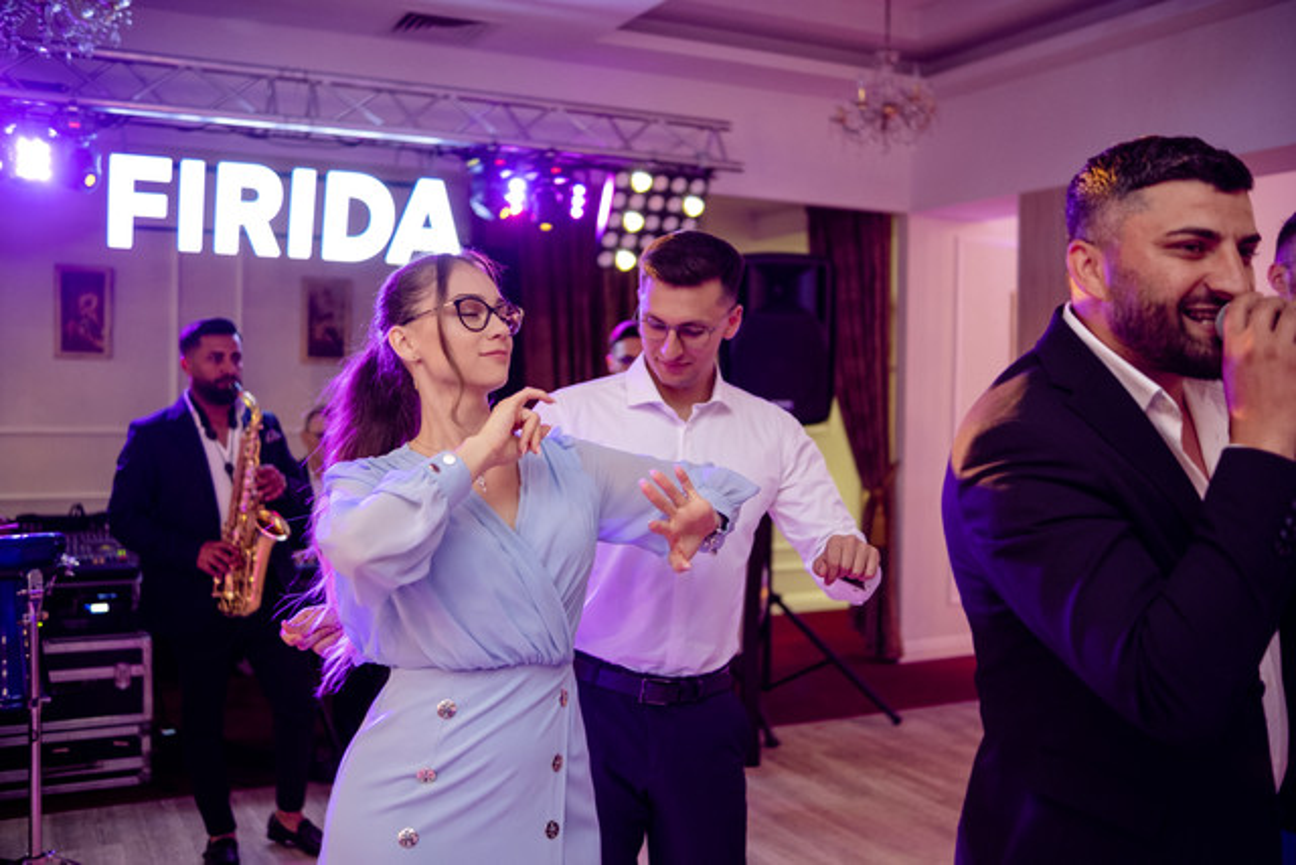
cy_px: 432
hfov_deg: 54.4
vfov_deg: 37.9
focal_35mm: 35
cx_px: 648
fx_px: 1260
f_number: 1.4
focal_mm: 23
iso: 800
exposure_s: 1/160
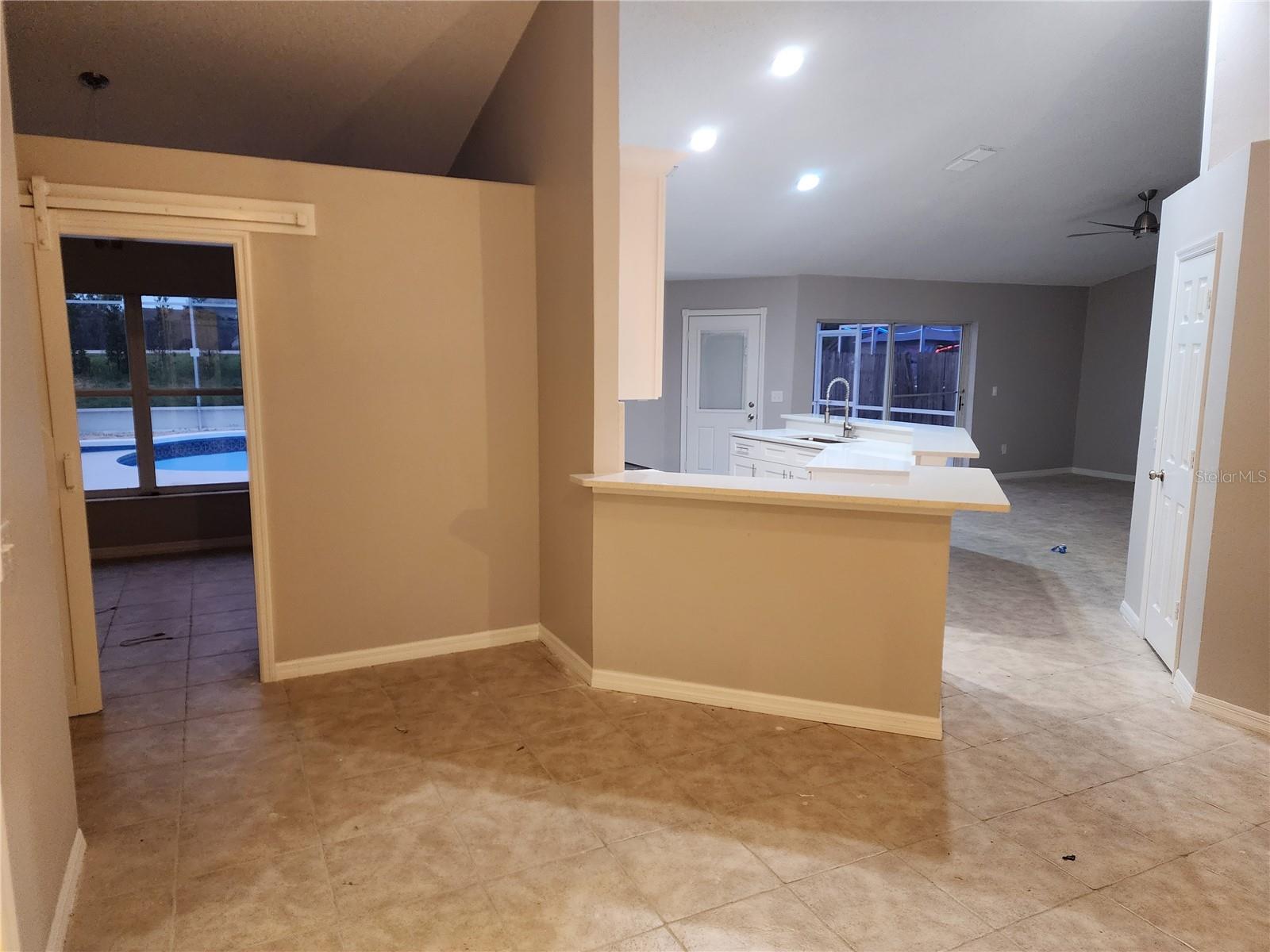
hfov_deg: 73.9
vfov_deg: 58.9
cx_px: 635
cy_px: 476
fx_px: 844
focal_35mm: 23
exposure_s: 1/120
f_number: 1.8
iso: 800
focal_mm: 6.4
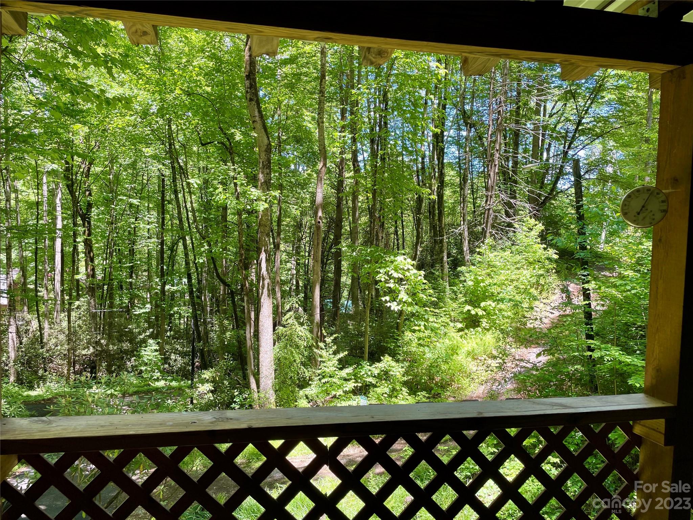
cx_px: 346
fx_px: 521
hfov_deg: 67.3
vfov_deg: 53.1
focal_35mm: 26
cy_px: 260
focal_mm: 4.2
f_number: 1.6
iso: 32
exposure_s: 1/150
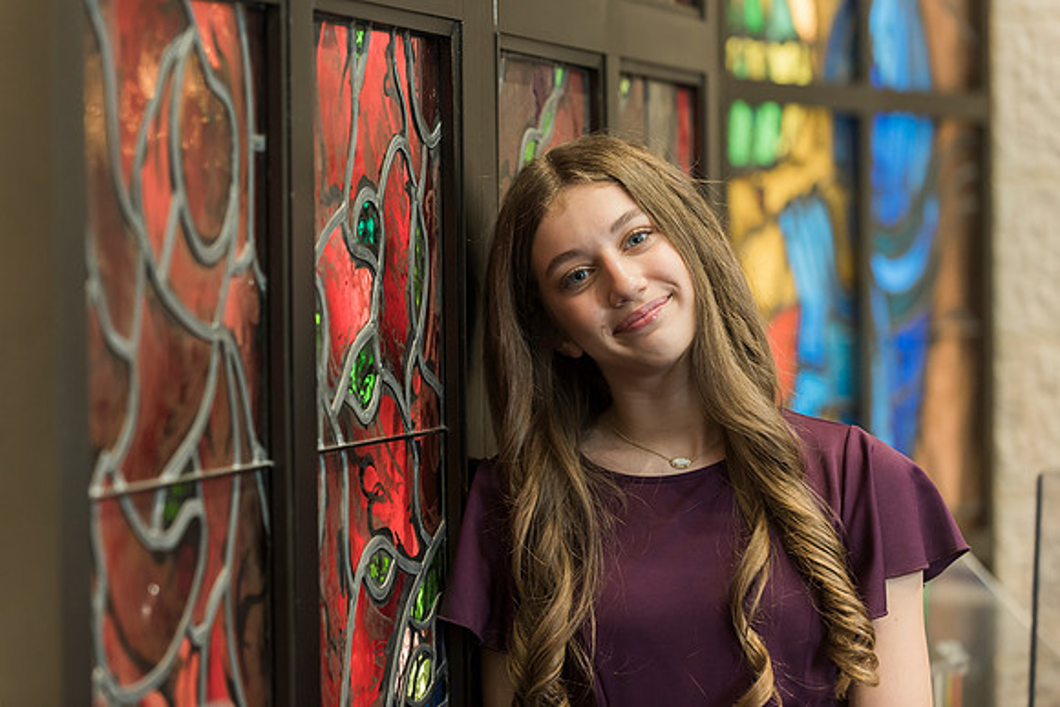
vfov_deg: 10.7
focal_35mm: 128
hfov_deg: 15.9
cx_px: 473
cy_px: 316
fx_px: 3782
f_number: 3.5
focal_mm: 116
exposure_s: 1/100
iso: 1000
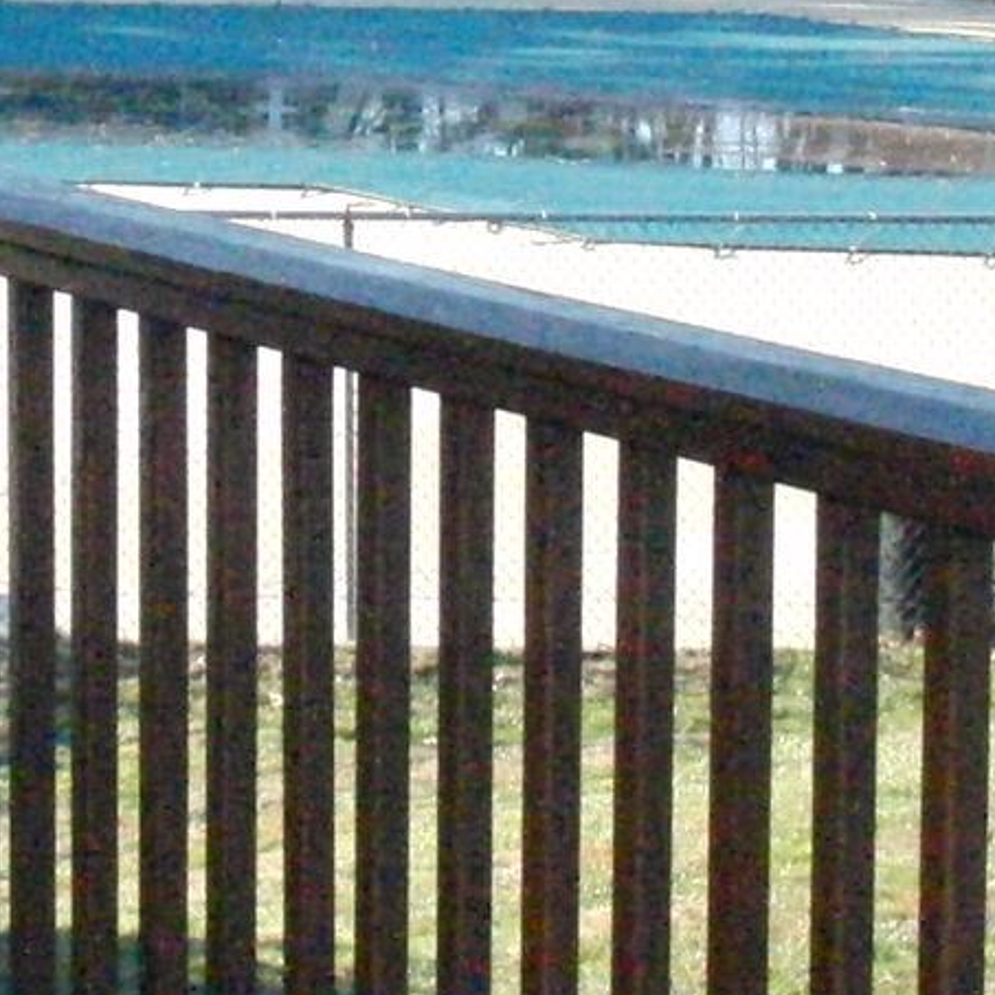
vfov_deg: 12.0
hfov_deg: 12.1
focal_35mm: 144
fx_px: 4683
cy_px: 112
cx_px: 351
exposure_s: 1/640
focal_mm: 7.3
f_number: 9.4
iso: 1600
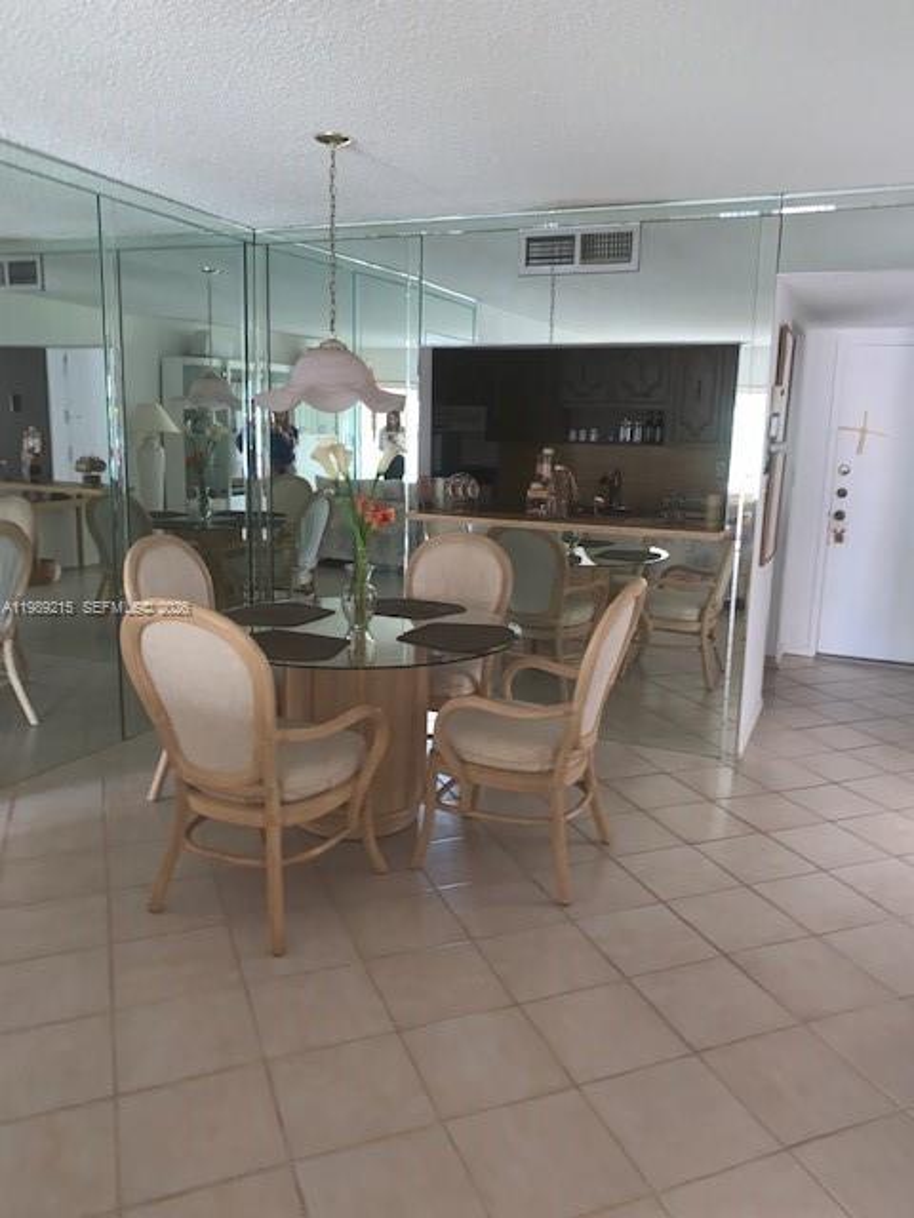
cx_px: 457
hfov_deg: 53.1
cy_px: 609
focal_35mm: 26
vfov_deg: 67.3
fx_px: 915
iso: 100
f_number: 1.8
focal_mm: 4.25
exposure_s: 1/11
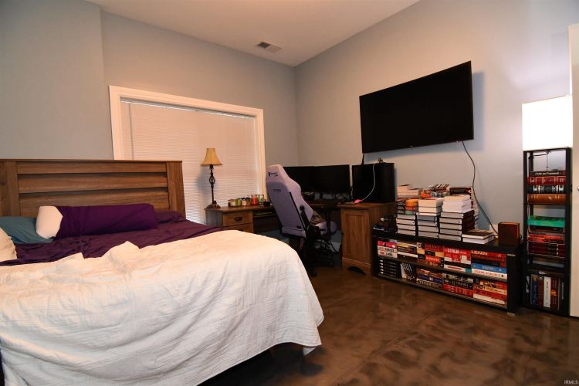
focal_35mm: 16
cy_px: 193
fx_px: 257
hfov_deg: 96.7
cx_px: 290
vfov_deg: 73.7
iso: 1400
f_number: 4
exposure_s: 1/60
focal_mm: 11
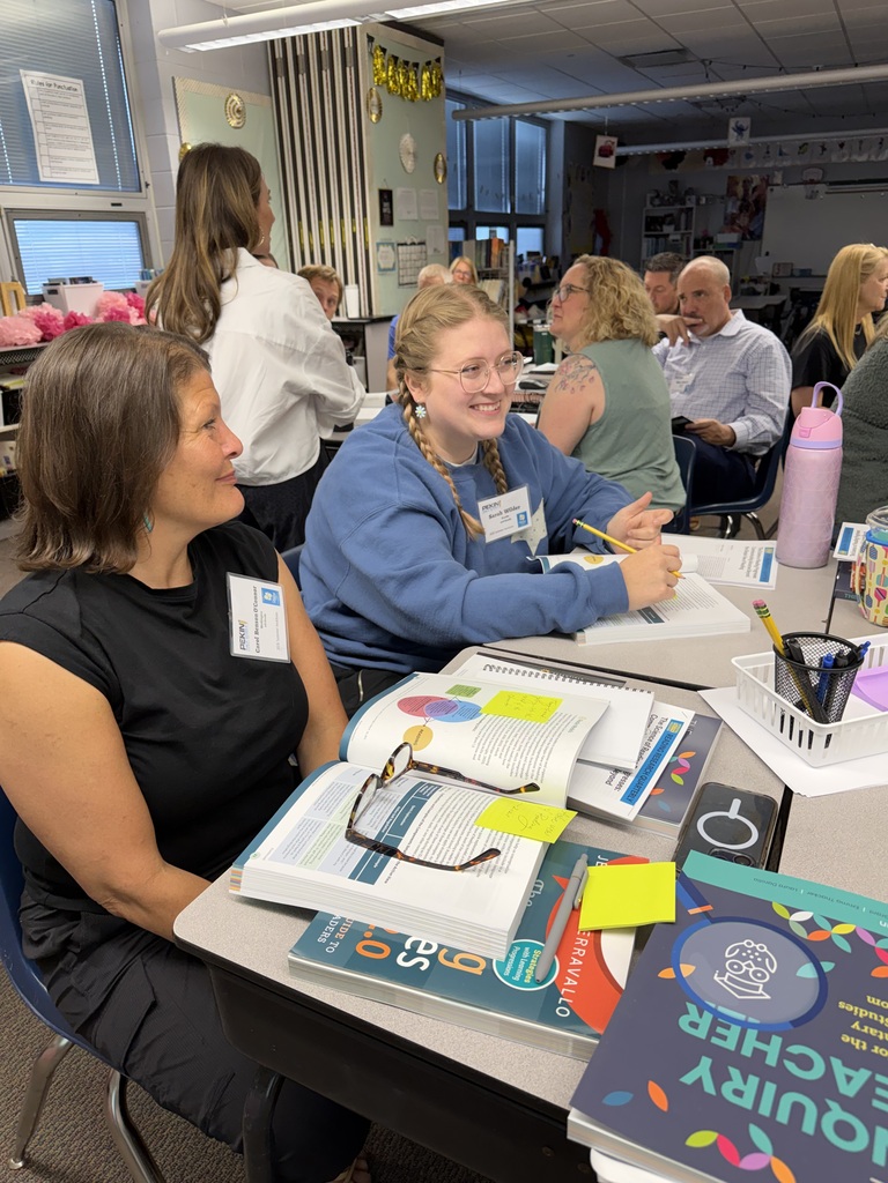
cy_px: 592
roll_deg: +3.1
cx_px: 444
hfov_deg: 56.8
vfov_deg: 71.6
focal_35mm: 24
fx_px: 821
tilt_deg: -21.5
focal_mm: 6.76
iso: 160
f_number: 1.78
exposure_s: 1/120
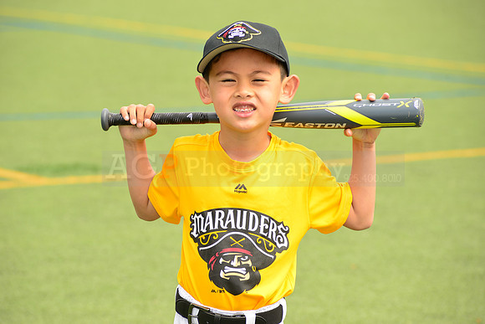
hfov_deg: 11.1
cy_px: 162
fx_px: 2493
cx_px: 242
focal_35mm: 185
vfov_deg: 7.4
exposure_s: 1/250
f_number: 9
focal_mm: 185
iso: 200
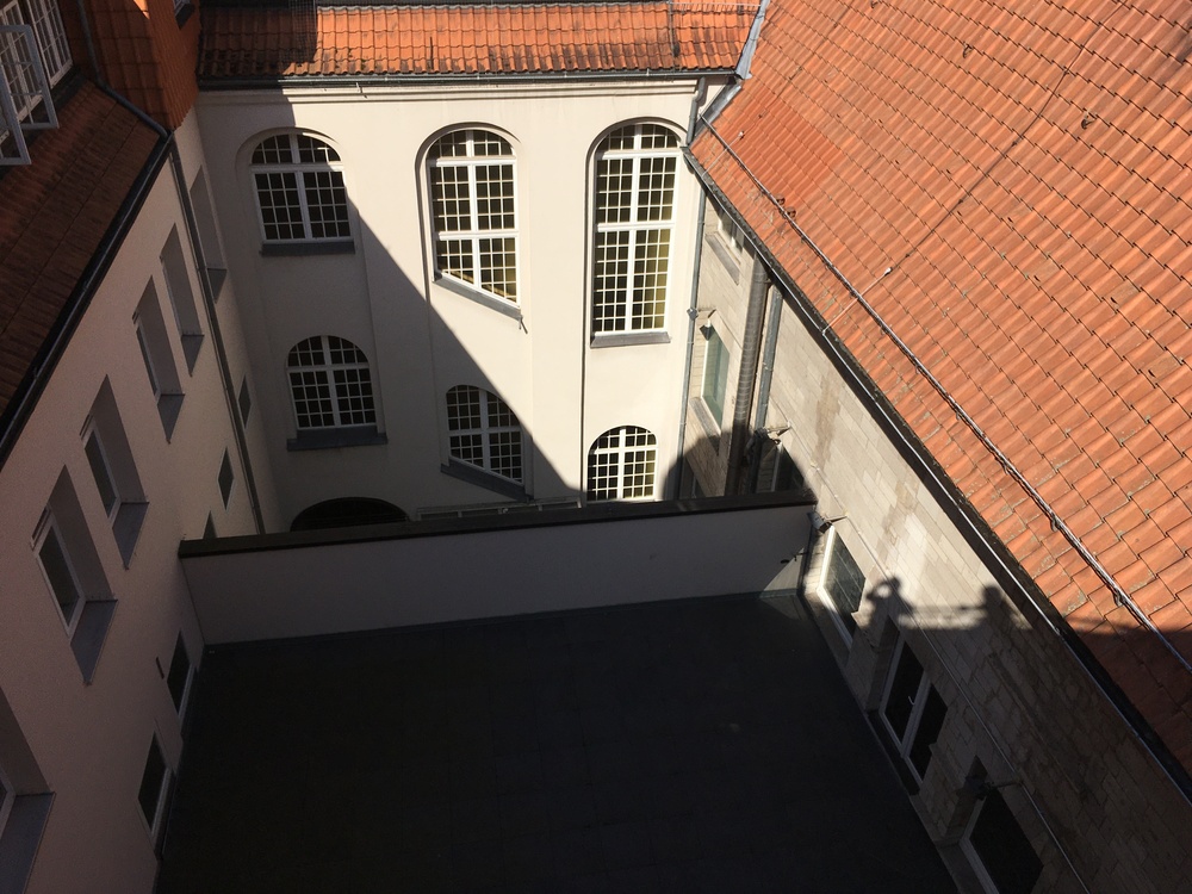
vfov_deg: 48.2
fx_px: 999
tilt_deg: -38.8
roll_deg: -1.2
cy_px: 447
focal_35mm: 29
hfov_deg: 61.7
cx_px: 596
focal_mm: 4.15
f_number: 2.2
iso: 25
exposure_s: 1/3205
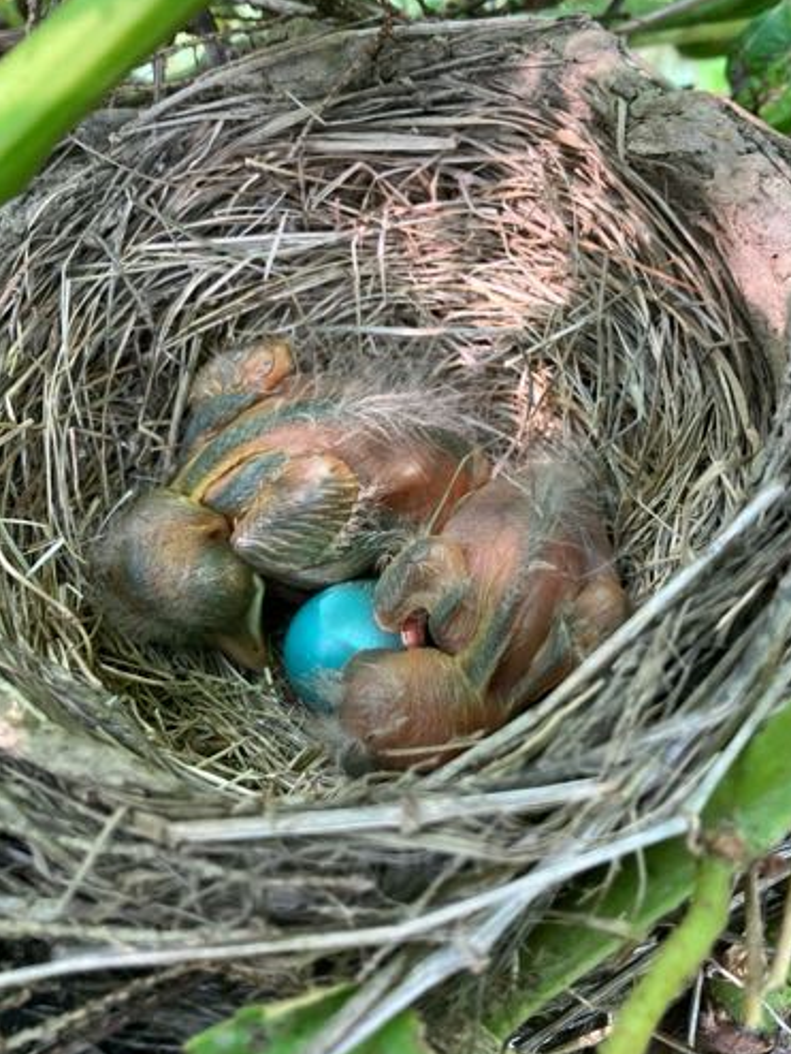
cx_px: 394
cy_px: 489
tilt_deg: -55.0
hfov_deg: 41.8
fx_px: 1035
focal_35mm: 34
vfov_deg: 53.9
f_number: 1.8
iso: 80
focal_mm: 3.99
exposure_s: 1/115
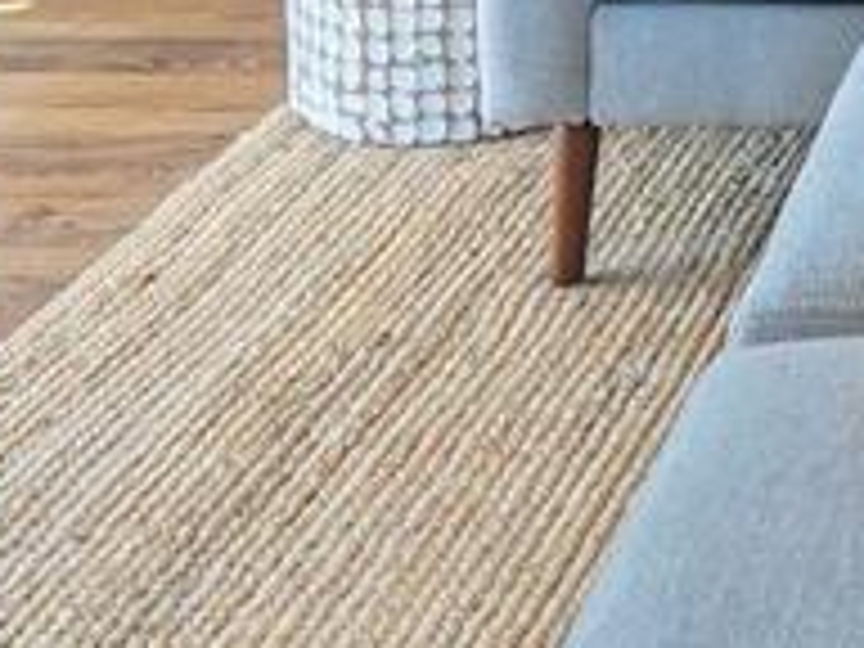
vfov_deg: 11.1
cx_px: 1305
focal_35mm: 108
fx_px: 2696
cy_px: -990
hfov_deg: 16.5
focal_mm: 10
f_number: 4
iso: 100
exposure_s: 1/60
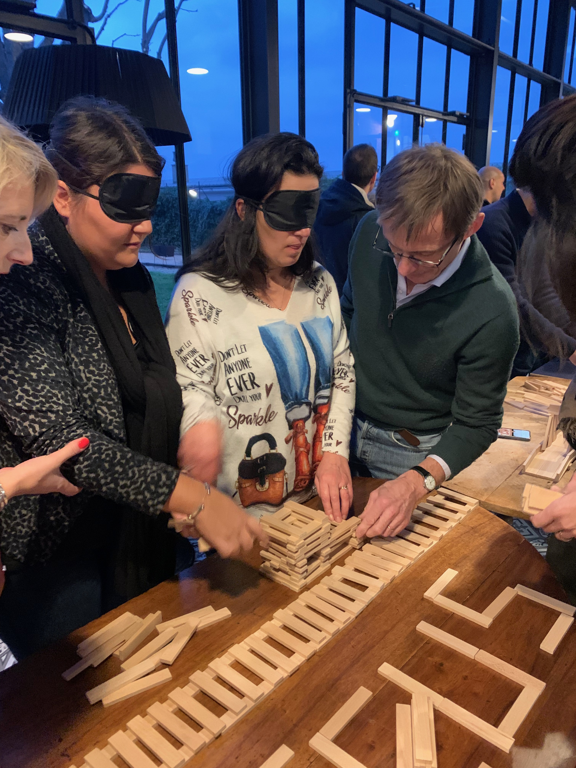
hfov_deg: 53.1
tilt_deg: -16.2
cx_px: 288
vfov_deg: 67.3
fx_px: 577
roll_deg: +1.7
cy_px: 384
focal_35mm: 26
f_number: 1.8
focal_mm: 4.25
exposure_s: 1/25
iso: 800
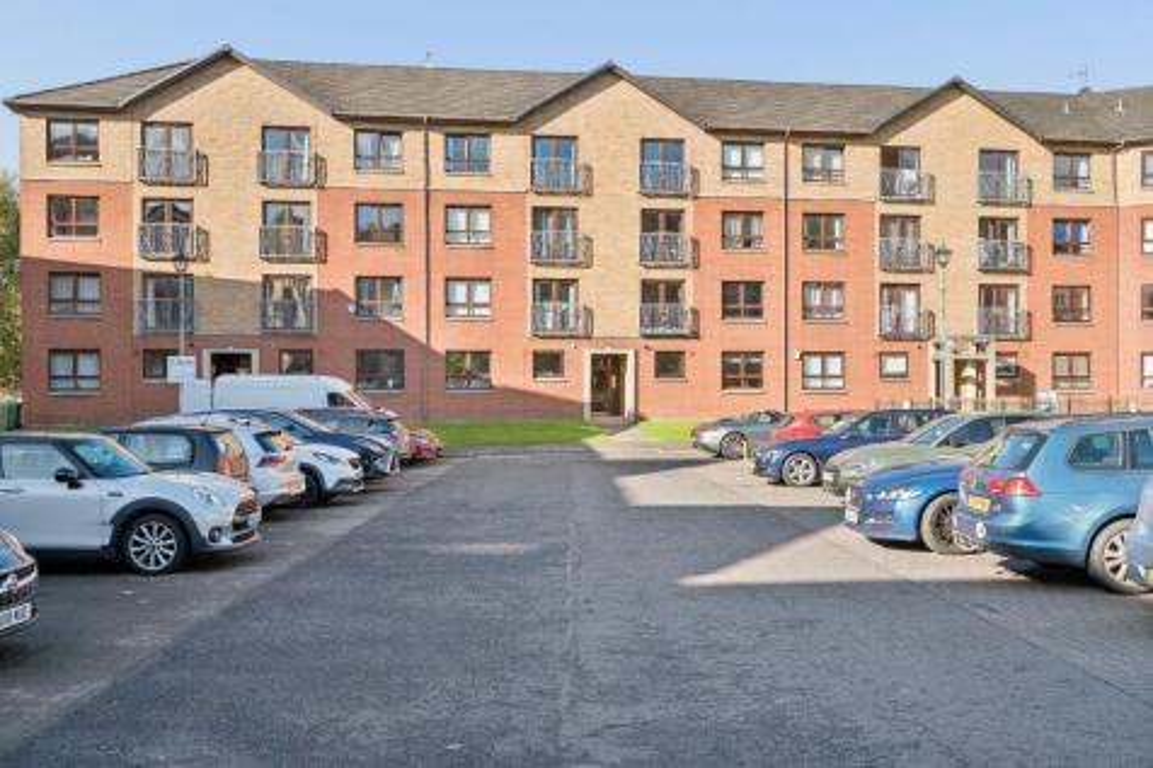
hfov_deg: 54.5
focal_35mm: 35
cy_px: 384
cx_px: 576
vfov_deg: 37.8
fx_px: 1121
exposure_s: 1/6400
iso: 1250
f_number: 4
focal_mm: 35
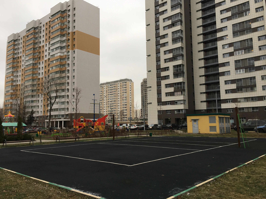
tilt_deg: +7.3
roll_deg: +0.6
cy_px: 100
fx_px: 223
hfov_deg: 61.7
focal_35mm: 29
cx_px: 133
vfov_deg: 48.2
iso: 25
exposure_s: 1/118
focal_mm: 4.15
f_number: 2.2
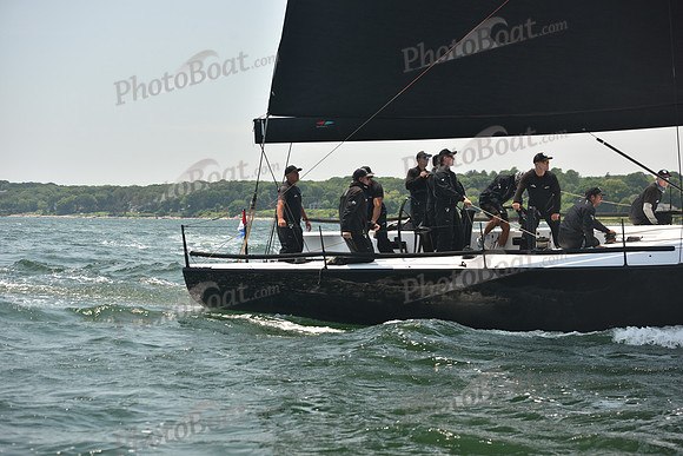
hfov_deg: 28.8
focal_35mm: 70
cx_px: 342
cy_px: 228
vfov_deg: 19.5
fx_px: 1328
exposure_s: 1/640
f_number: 4.5
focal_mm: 70
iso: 250
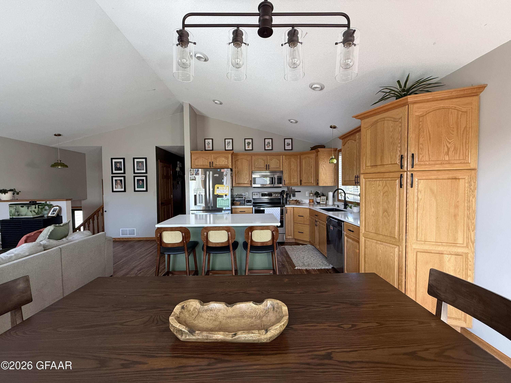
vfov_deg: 85.7
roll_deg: +1.0
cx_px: 256
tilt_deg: -2.3
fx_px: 207
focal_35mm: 14
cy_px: 192
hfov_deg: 102.1
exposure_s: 1/99
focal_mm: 2.22
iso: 200
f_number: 2.2
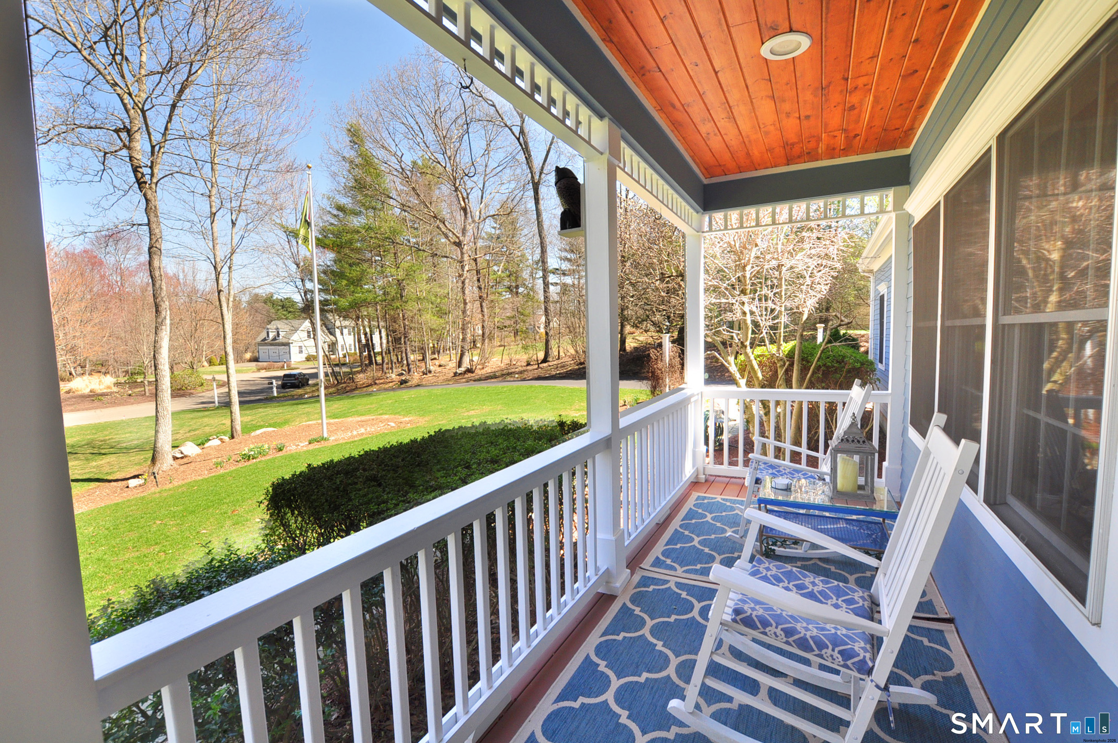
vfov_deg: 77.2
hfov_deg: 100.5
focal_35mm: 15
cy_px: 372
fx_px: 465
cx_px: 559
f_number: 7.1
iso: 250
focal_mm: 10
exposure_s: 1/80
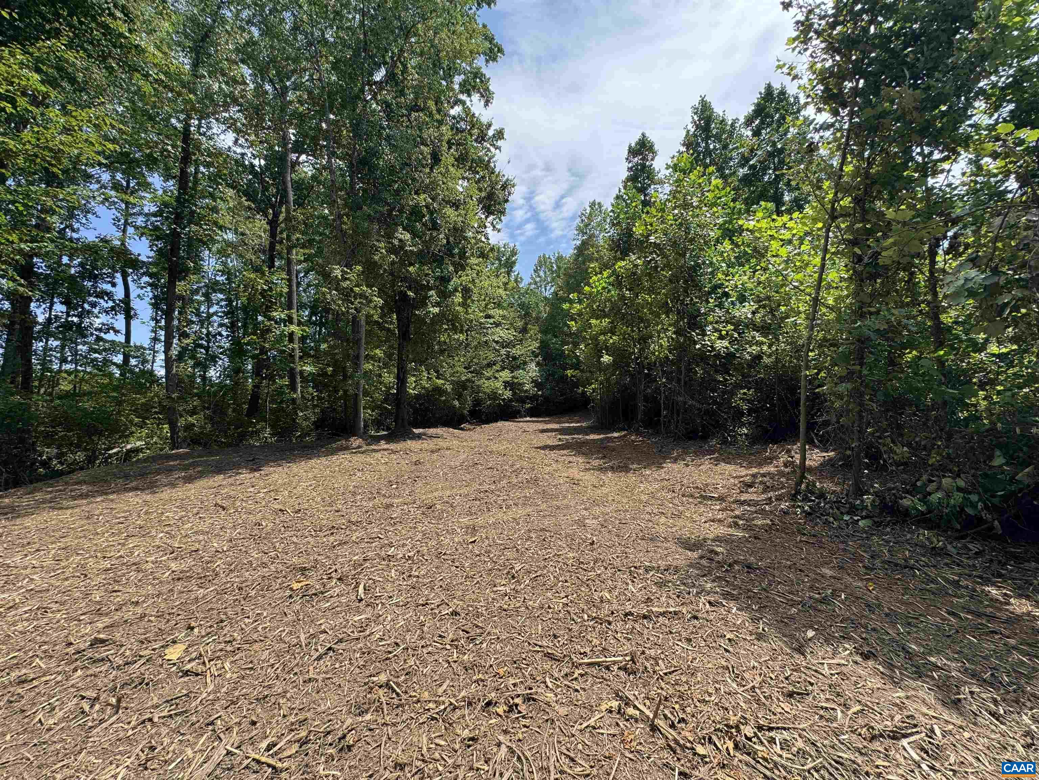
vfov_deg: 85.7
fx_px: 420
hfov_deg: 102.1
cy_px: 390
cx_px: 520
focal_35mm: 14
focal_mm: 2.22
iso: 50
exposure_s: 1/804
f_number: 2.2
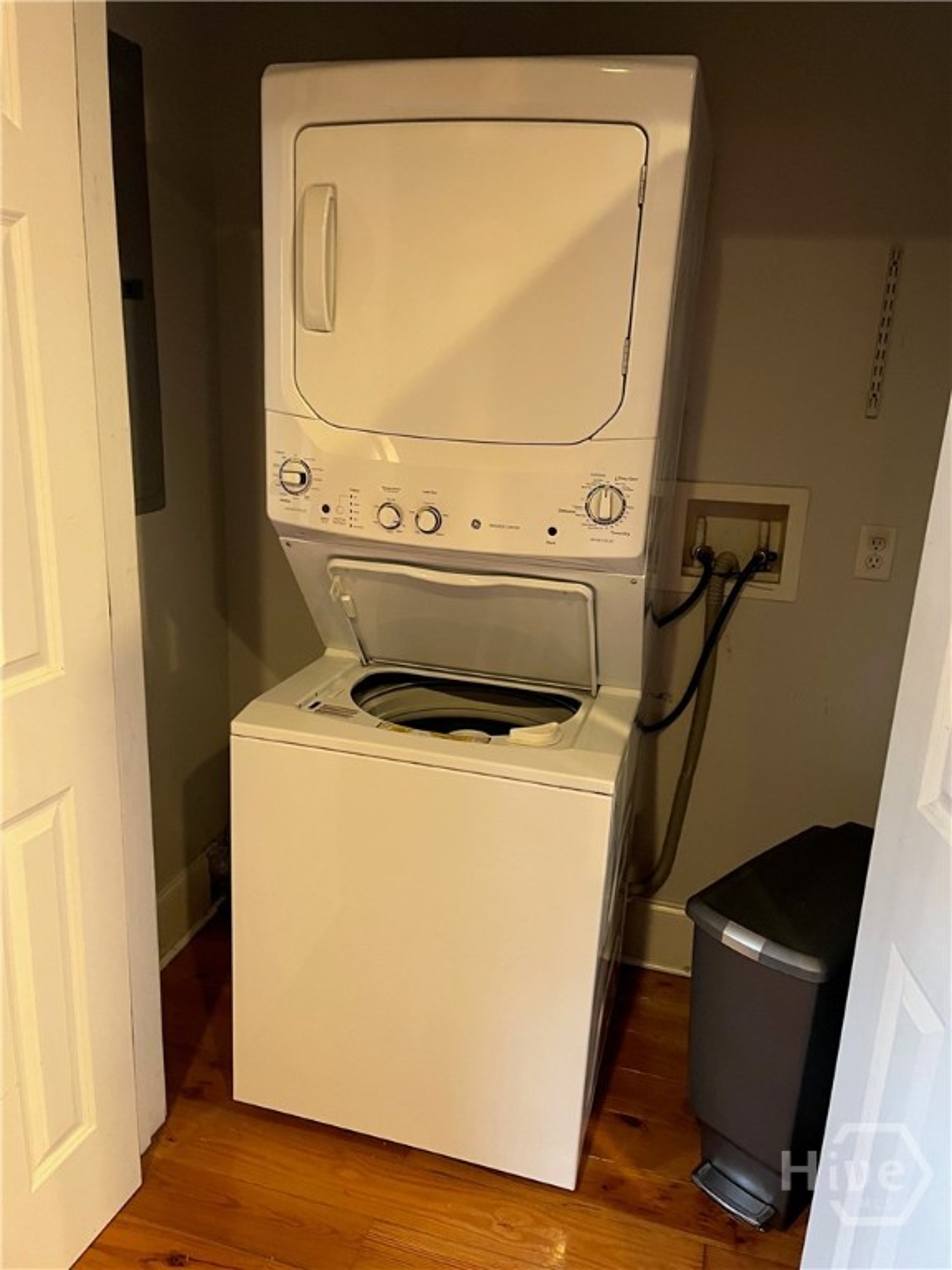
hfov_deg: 53.1
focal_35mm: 26
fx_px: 953
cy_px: 635
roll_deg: -2.0
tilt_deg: -15.0
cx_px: 476
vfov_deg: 67.3
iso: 500
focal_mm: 5.1
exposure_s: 1/40
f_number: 1.6
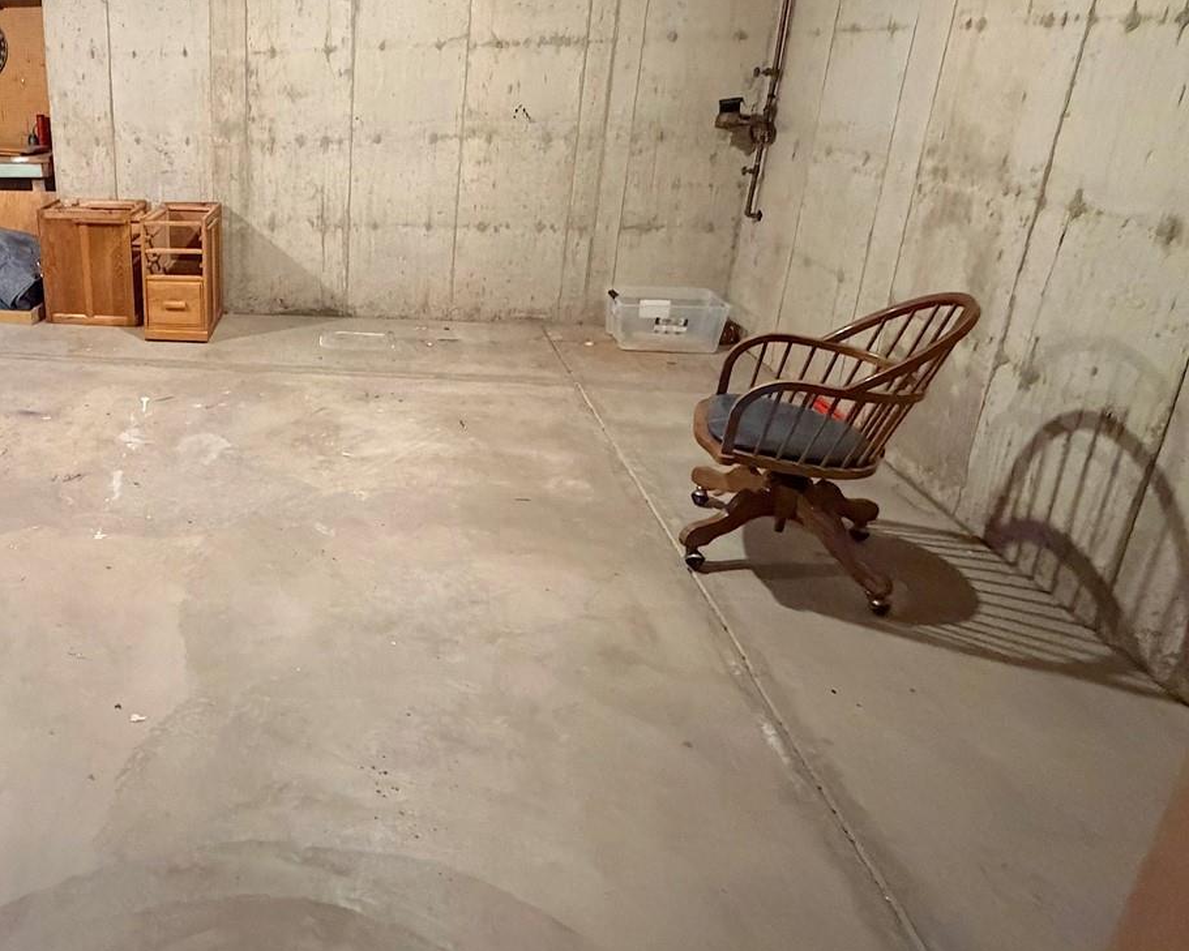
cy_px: 320
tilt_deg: -15.6
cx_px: 208
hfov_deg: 63.1
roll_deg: +0.5
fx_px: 845
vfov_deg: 57.5
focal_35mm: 24
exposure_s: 1/60
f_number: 2.2
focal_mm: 2.22
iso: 1250
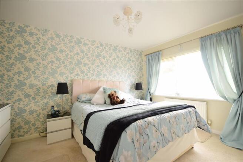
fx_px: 101
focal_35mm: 15
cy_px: 81
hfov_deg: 100.4
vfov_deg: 77.3
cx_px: 122
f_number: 5.6
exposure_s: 1/15
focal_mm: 10
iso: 400
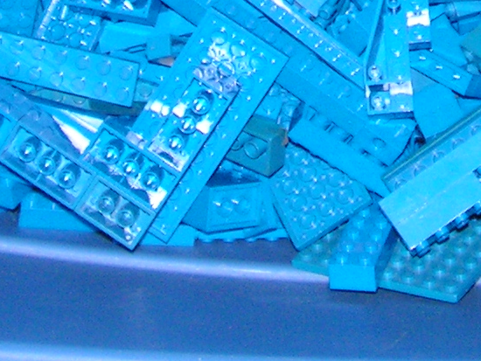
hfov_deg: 14.6
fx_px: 1863
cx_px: 403
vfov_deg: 10.5
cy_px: -248
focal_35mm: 134
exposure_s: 1/40
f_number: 3.2
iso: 200
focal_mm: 6
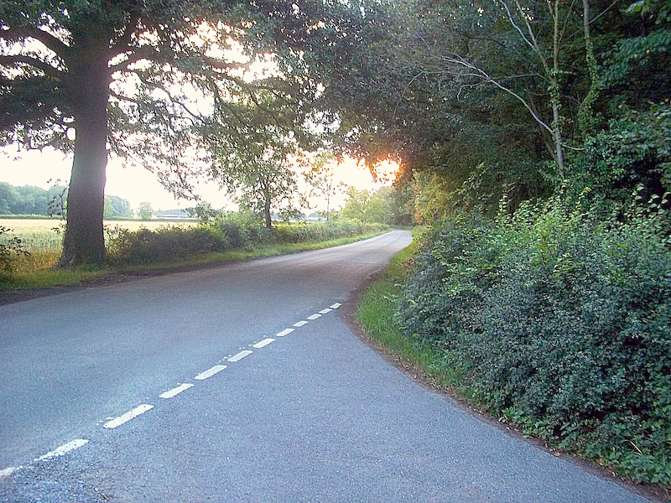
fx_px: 698
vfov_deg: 39.7
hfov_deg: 51.4
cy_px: 252
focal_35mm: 36
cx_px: 336
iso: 160
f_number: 3.1
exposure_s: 1/30
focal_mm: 6.5
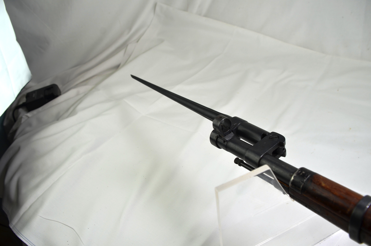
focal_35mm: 30
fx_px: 309
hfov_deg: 62.0
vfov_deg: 43.4
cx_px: 186
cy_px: 123
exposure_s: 1/160
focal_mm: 20
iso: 200
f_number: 6.3
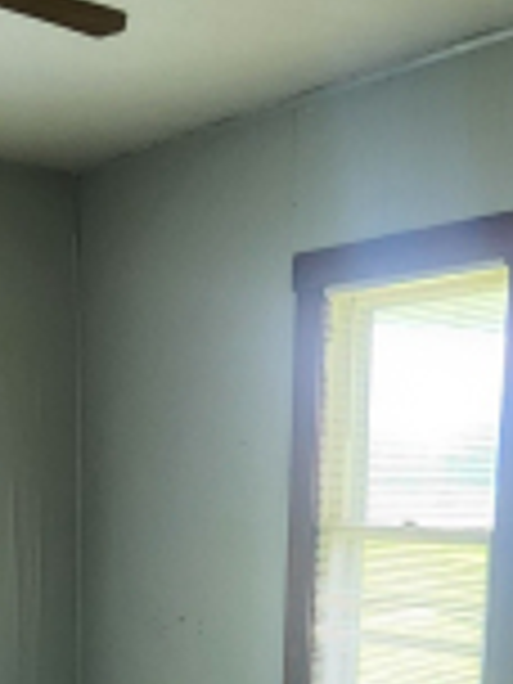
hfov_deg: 24.5
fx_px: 1126
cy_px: 700
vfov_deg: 31.1
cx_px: 4
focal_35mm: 57
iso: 320
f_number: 2.2
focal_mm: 2.2
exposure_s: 1/60
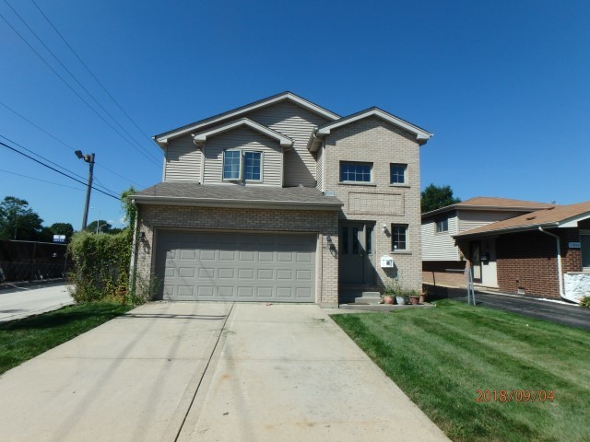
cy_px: 221
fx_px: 358
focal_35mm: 21
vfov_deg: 63.4
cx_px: 295
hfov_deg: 79.0
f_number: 6
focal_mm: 3.7
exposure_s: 1/640
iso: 125
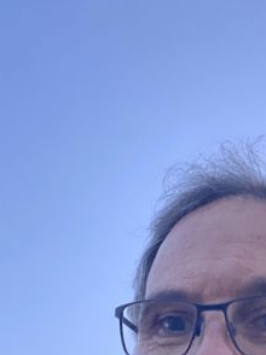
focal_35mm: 60
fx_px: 616
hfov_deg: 24.4
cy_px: 315
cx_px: 152
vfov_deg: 30.9
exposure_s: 1/30
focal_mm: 2.71
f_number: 2.2
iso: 500
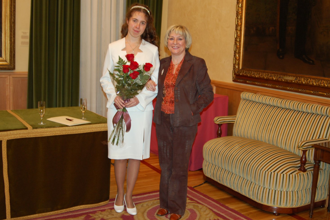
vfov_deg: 31.1
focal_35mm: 43
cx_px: 162
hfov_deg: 45.5
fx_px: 394
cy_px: 112
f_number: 3.3
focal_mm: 28
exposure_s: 1/60
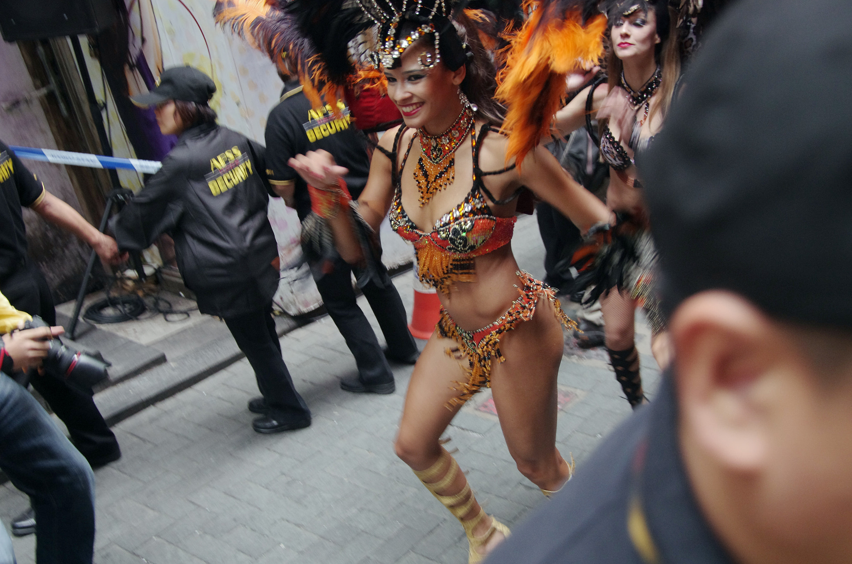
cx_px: 426
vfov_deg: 31.7
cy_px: 282
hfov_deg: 46.5
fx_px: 992
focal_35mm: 42
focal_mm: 28
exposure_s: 1/60
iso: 1600
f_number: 3.2
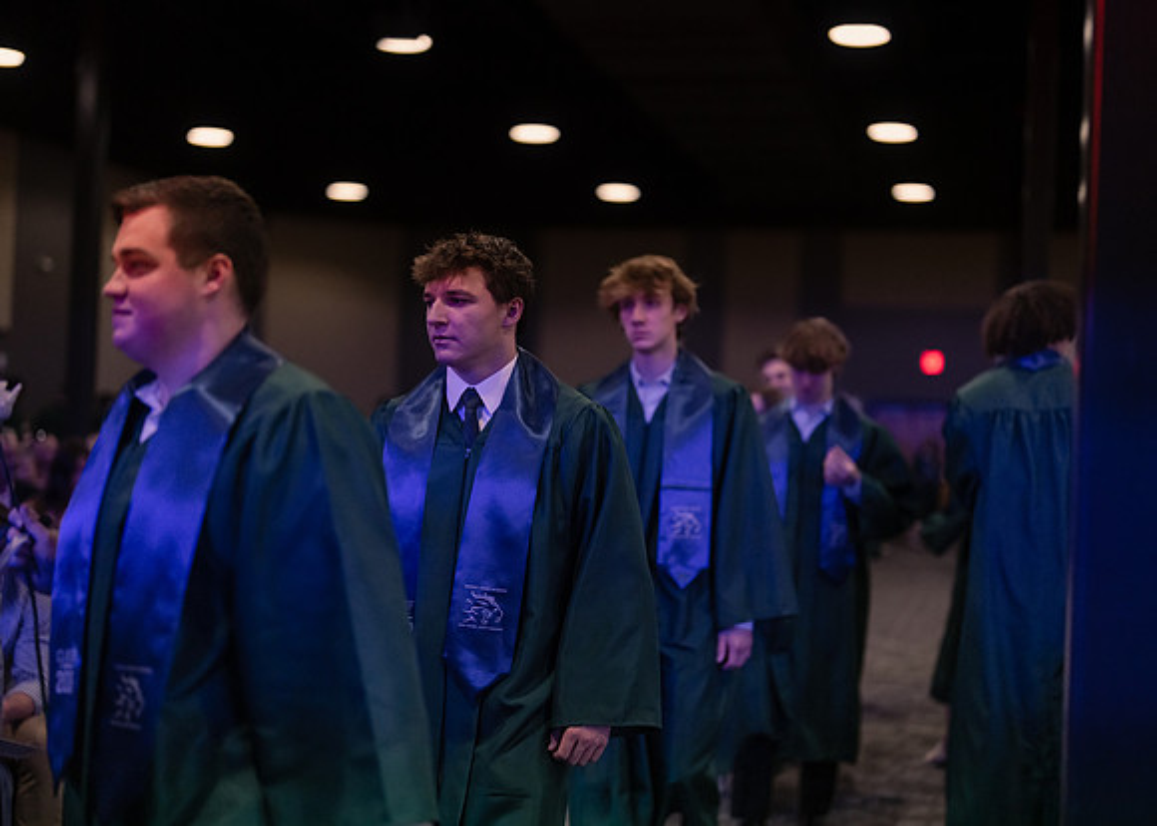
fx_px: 1744
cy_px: 413
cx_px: 578
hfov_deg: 36.7
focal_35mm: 53
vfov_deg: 26.6
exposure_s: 1/500
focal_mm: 50
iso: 1250
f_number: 1.2
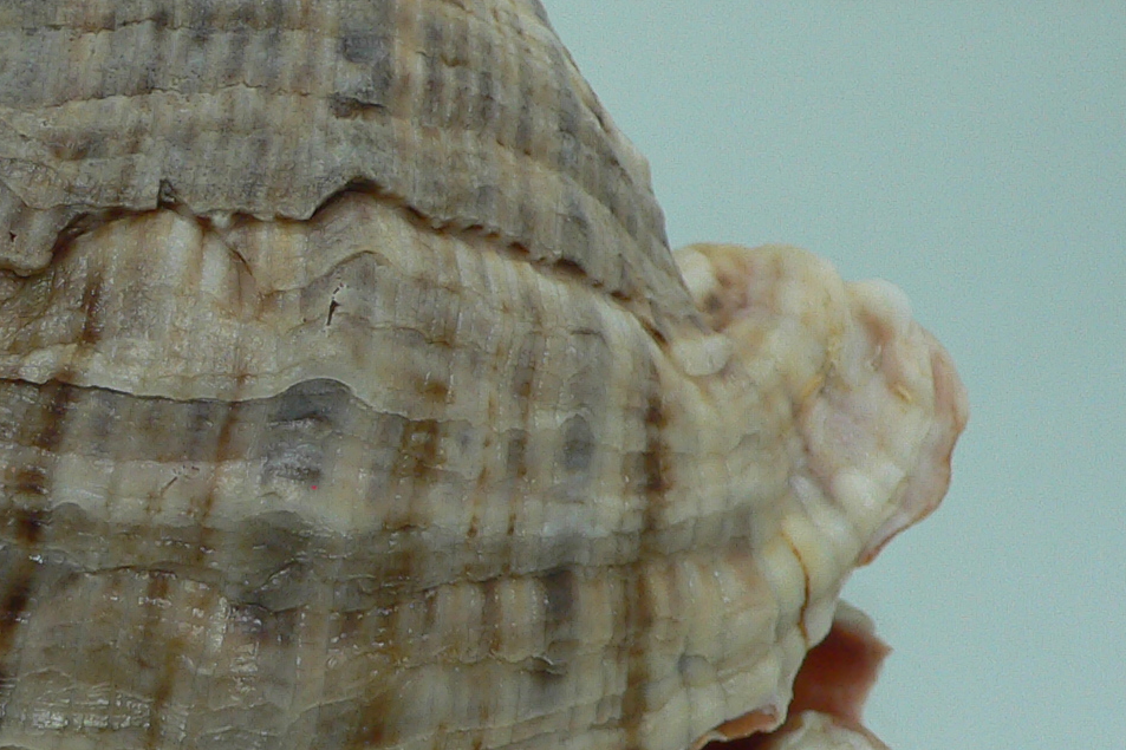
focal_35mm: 77
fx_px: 2408
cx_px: 181
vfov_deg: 17.7
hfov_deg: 25.7
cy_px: 312
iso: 80
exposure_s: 1/60
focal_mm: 4.6
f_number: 2.8
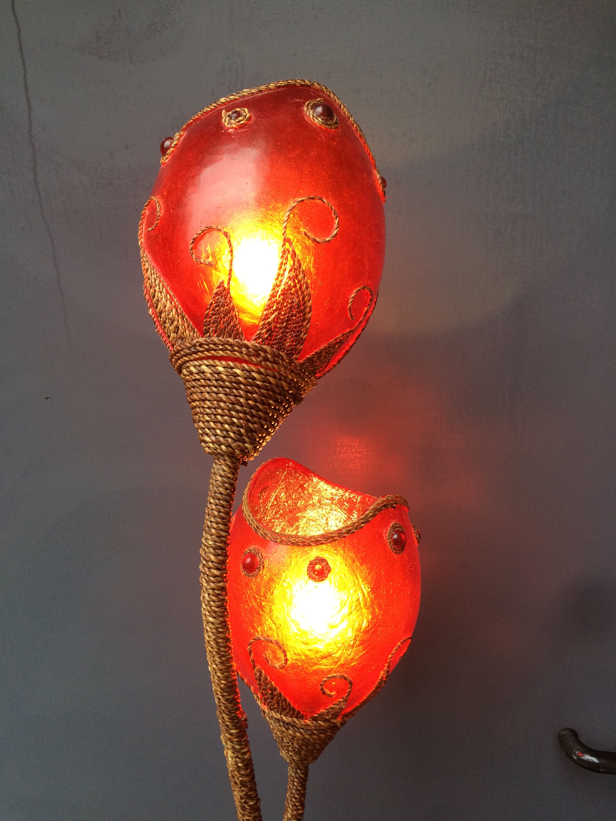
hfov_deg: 48.2
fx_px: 688
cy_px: 410
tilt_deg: -18.9
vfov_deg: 61.7
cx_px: 308
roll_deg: +2.2
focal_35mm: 29
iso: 64
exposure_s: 1/100
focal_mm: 4.15
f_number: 2.2
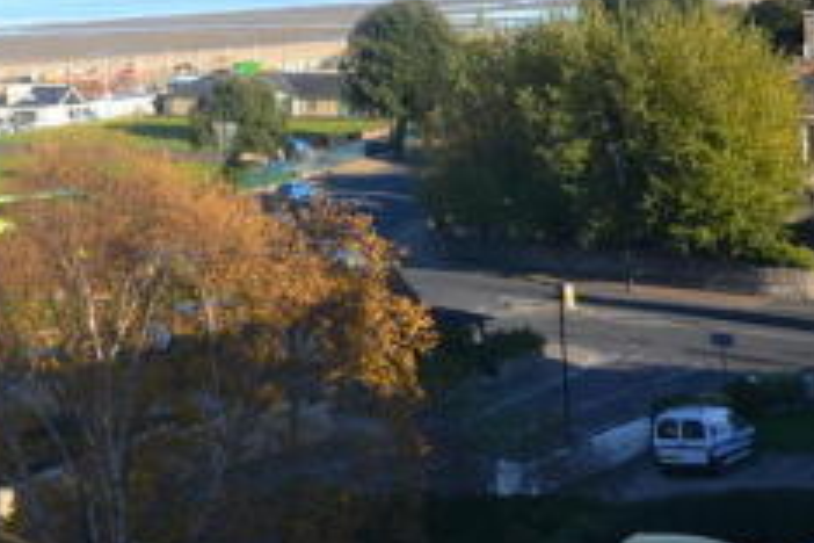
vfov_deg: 15.8
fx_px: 1899
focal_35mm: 84
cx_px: -26
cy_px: -75
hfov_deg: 23.1
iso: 100
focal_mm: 20
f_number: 6.3
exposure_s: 1/160
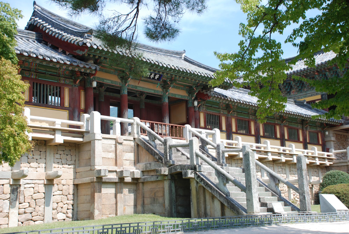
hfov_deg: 41.1
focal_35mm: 48
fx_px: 466
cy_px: 117
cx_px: 174
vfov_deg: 28.2
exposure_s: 1/160
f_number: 6.3
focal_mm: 32
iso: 100
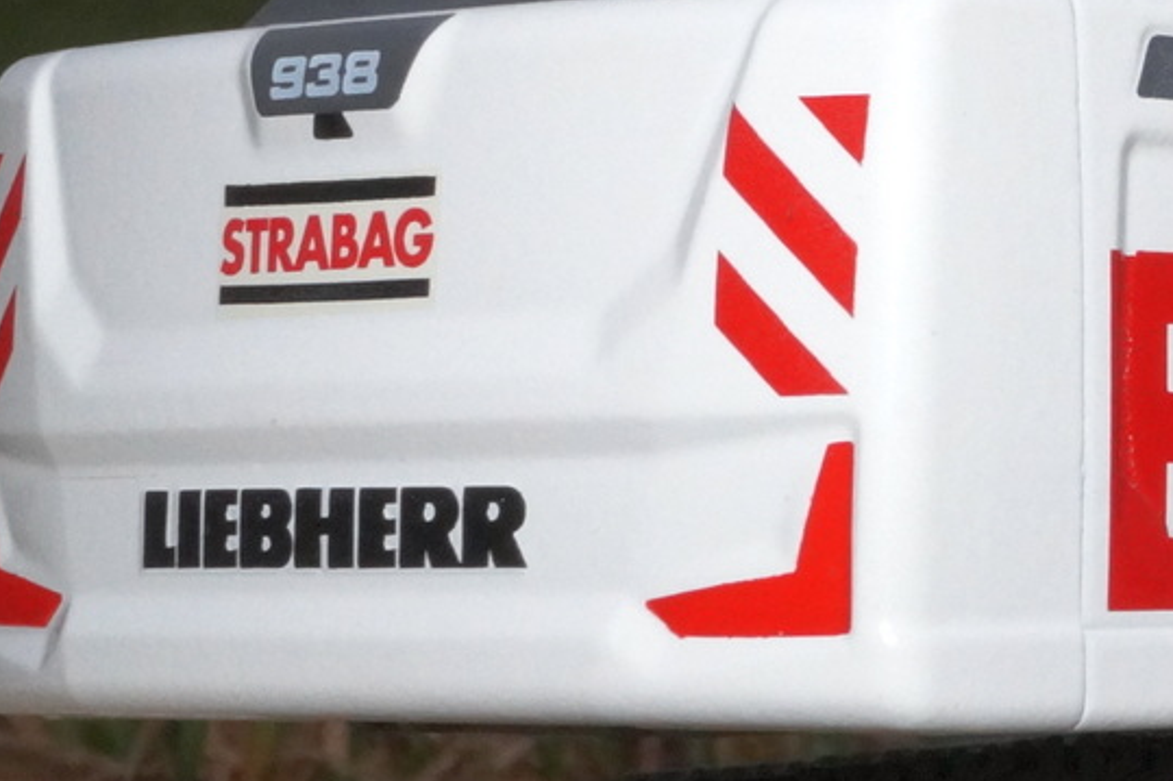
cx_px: 1576
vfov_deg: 7.0
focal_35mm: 195
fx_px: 6347
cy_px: 219
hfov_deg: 10.3
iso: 800
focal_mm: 35
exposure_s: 1/60
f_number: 25
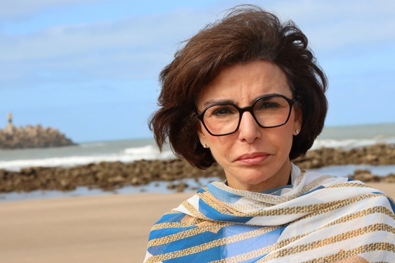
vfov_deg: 40.0
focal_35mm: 33
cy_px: 132
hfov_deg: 57.2
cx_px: 198
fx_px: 362
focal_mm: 22
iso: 1250
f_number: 5.6
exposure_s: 1/200
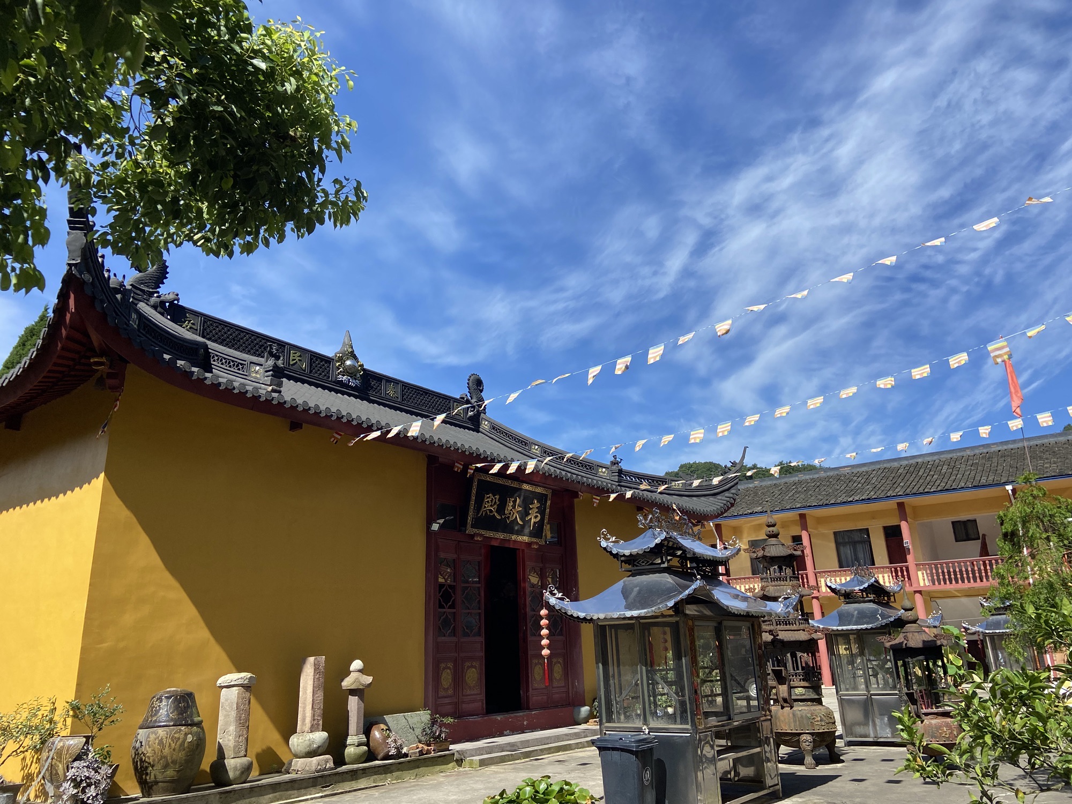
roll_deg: +1.5
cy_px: 402
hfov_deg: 67.3
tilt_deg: +17.8
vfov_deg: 53.1
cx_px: 536
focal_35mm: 26
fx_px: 805
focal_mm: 4.25
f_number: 1.8
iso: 32
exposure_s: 1/2183
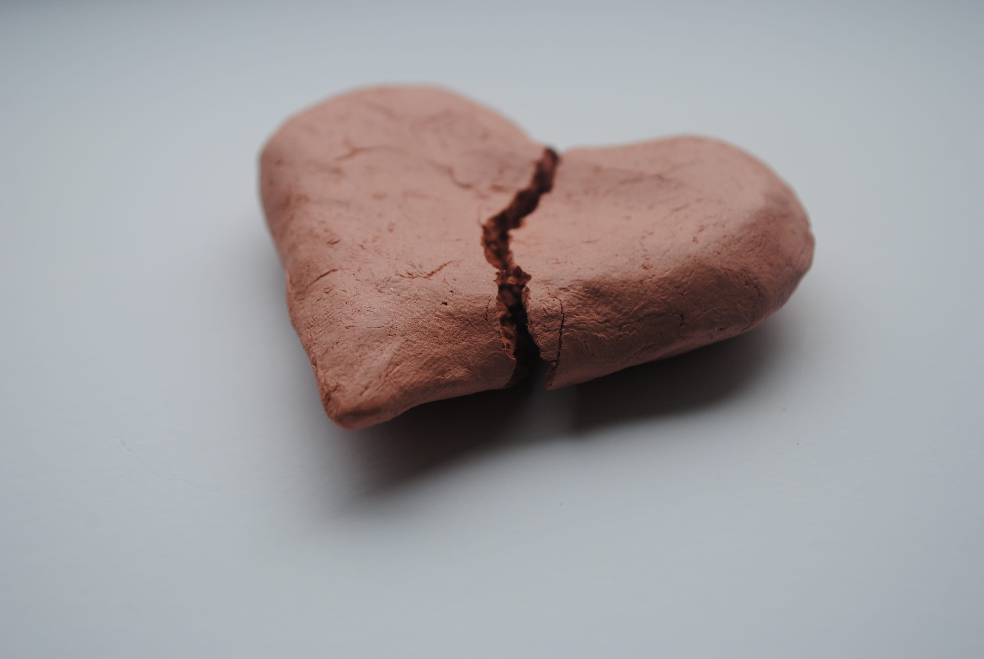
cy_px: 330
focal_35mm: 63
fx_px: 1724
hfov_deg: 31.9
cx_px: 492
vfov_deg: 21.6
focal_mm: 42
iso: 160
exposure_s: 1/125
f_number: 5.6
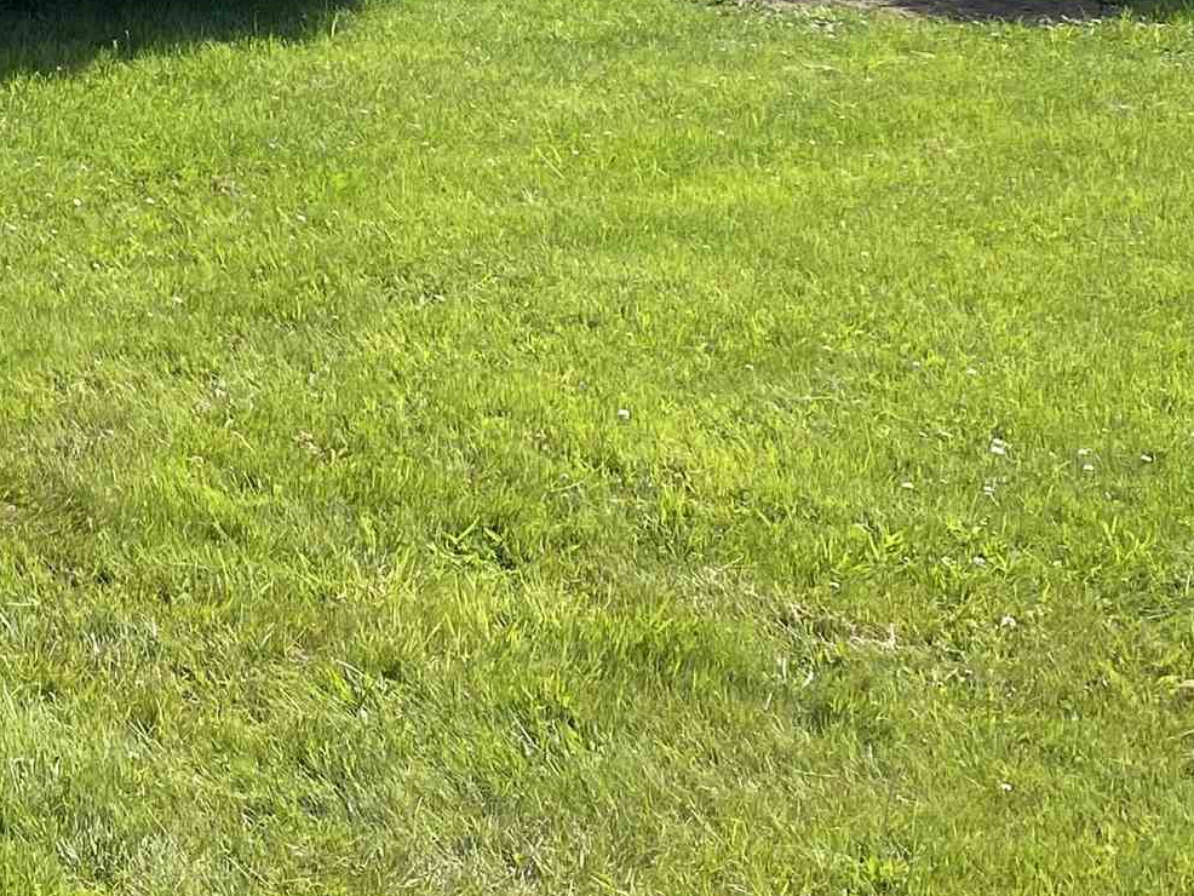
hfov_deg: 22.2
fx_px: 2795
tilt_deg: -6.4
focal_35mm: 81
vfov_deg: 17.4
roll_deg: -2.6
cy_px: -153
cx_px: -254
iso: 32
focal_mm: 4.25
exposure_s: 1/2890
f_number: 1.8
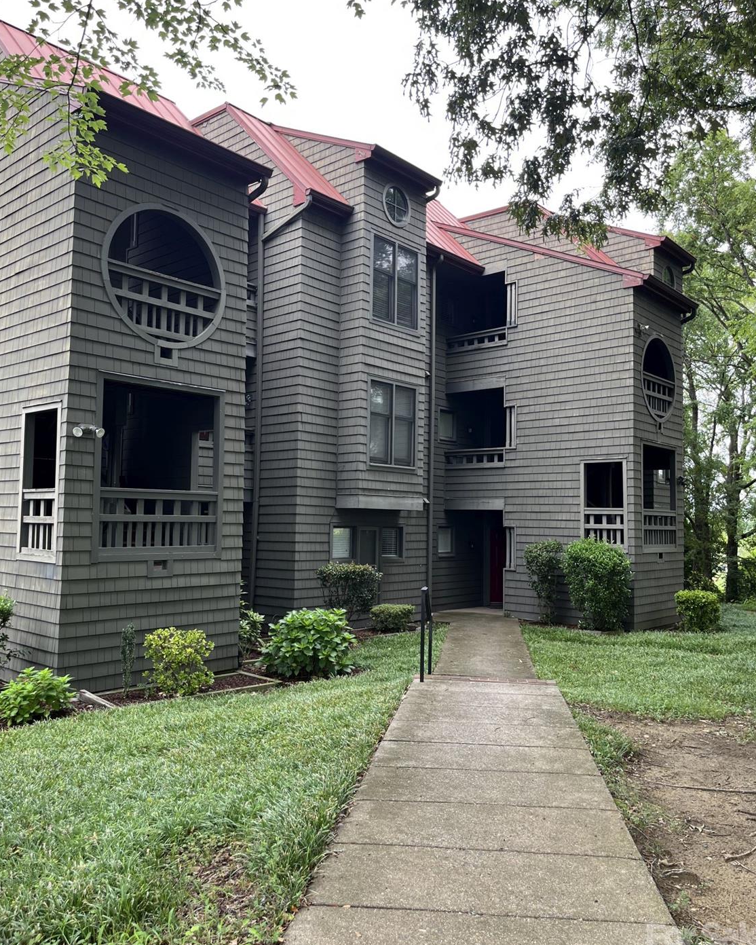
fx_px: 783
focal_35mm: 28
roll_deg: +0.4
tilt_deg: +1.1
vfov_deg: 62.2
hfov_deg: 51.5
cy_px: 476
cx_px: 377
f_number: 1.6
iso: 40
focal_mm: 5.1
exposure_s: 1/170
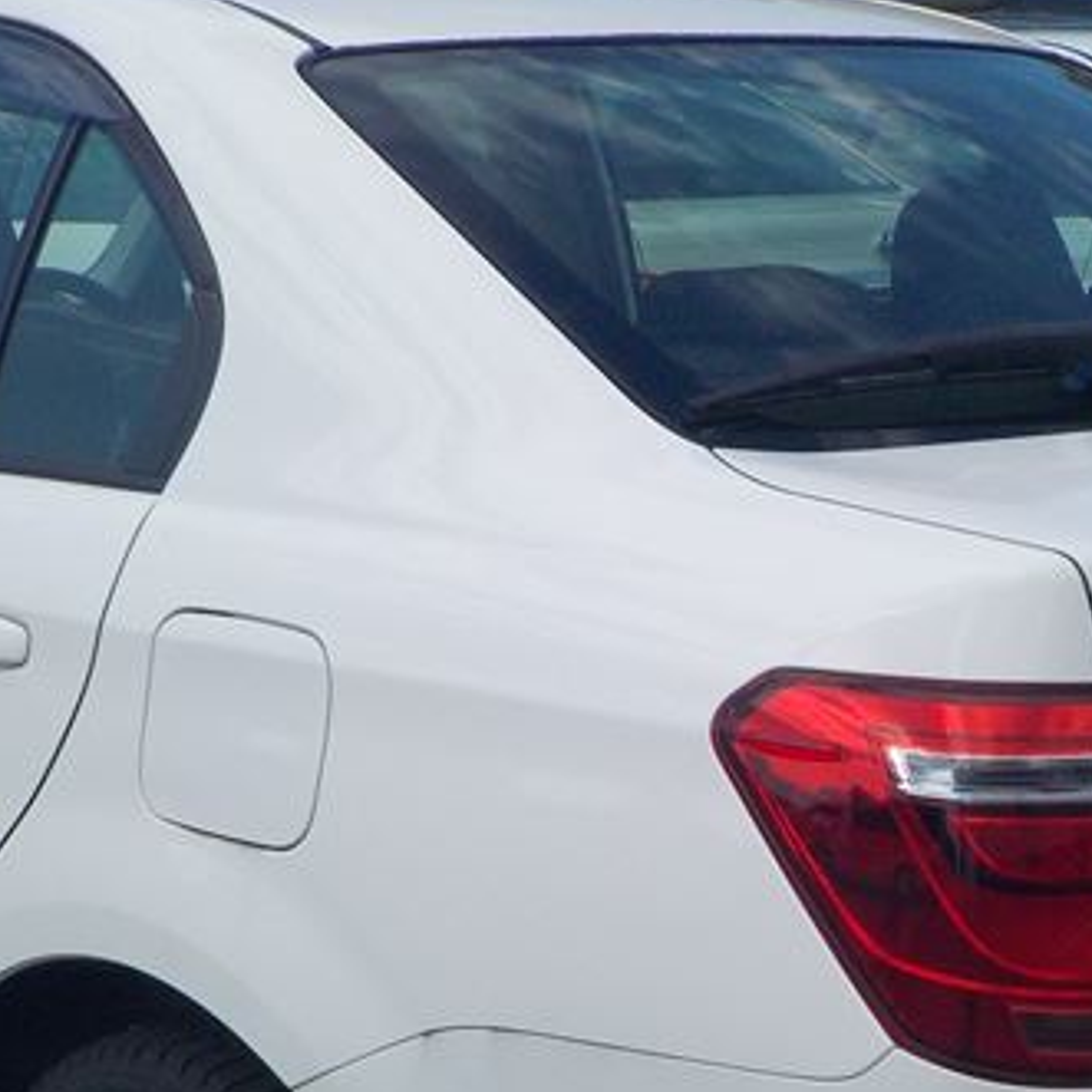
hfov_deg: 21.1
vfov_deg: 21.0
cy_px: 795
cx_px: 604
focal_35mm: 82
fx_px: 2927
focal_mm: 4.1
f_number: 3.3
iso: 125
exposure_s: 1/2000
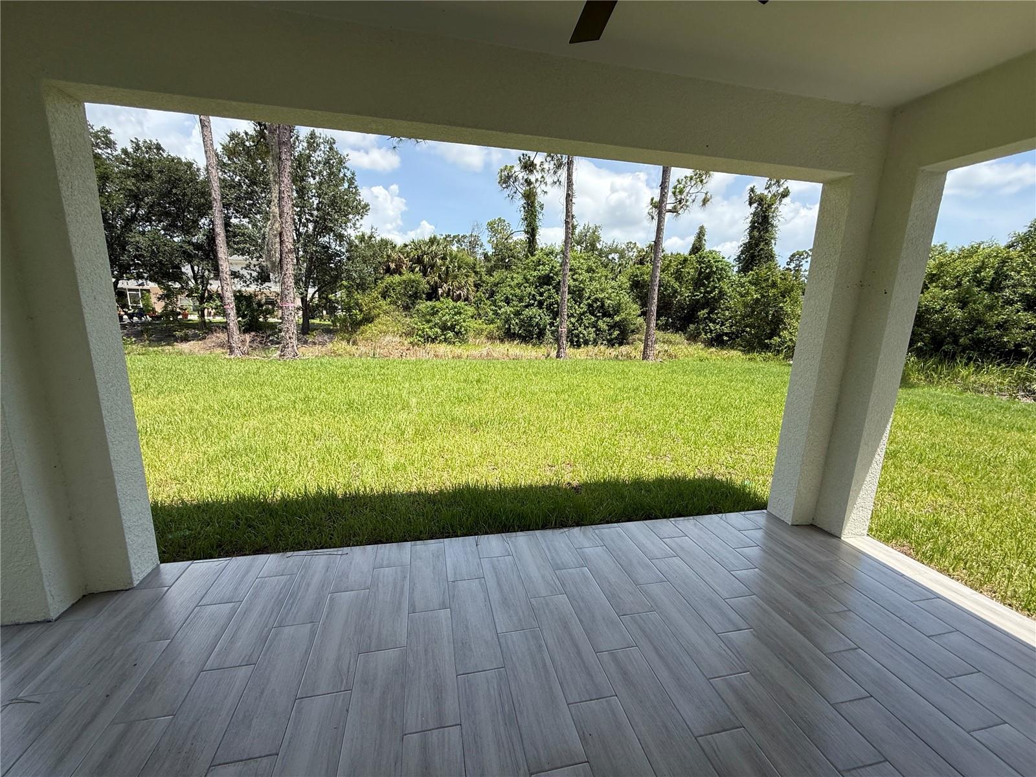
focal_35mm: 14
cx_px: 518
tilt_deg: -11.3
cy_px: 388
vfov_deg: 85.7
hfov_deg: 102.1
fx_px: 419
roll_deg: -2.0
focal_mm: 2.22
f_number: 2.2
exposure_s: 1/1189
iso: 50
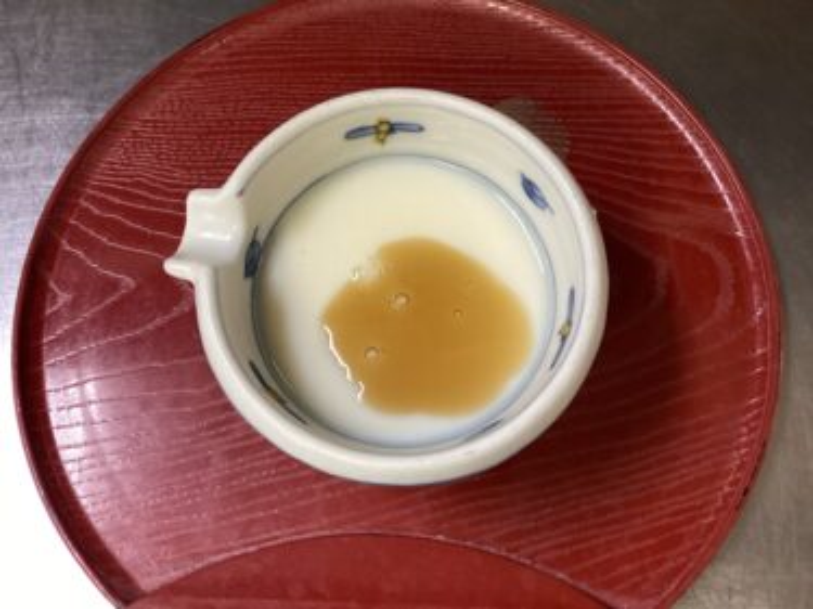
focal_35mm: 31
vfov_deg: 45.4
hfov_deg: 58.4
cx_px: 406
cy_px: 304
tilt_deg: -72.7
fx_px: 728
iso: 200
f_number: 2.4
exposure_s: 1/60
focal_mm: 3.3
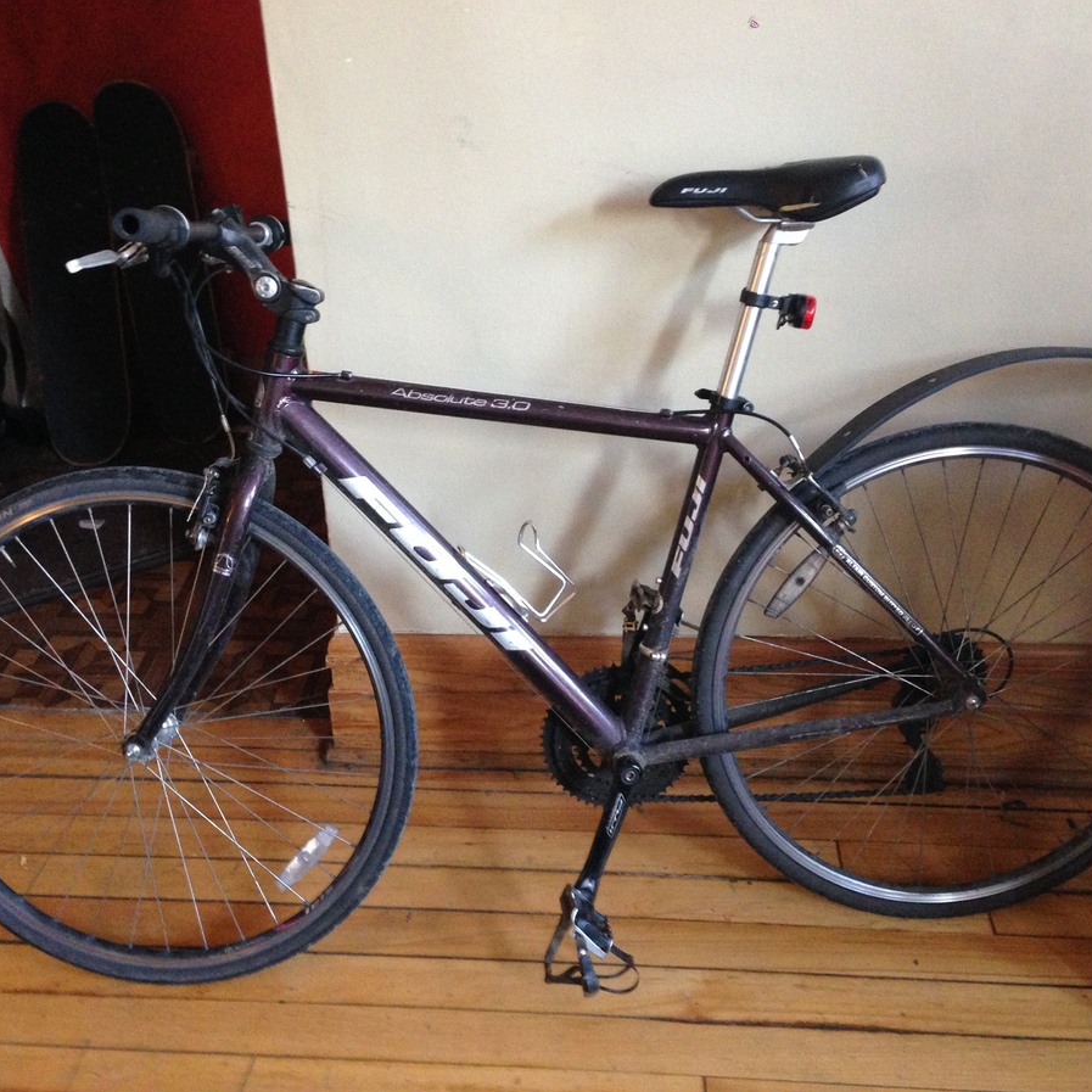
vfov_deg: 42.8
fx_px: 1392
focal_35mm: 39
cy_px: 547
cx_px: 533
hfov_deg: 42.8
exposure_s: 1/20
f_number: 2.4
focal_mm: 4.13
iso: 320
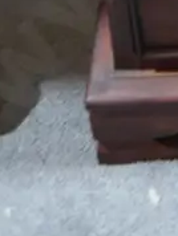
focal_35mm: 161
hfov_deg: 8.6
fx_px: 1101
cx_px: 403
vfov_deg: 9.8
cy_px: -436
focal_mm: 14
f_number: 3.5
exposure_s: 1/60
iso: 1000
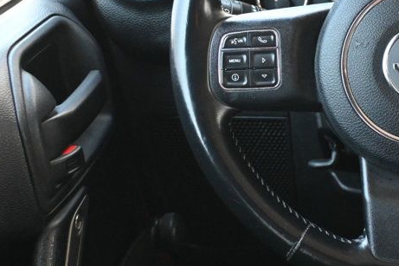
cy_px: 51
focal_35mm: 82
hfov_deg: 23.6
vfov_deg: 16.6
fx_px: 905
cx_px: 422
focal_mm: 24.5
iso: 2000
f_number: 4.2
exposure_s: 1/125
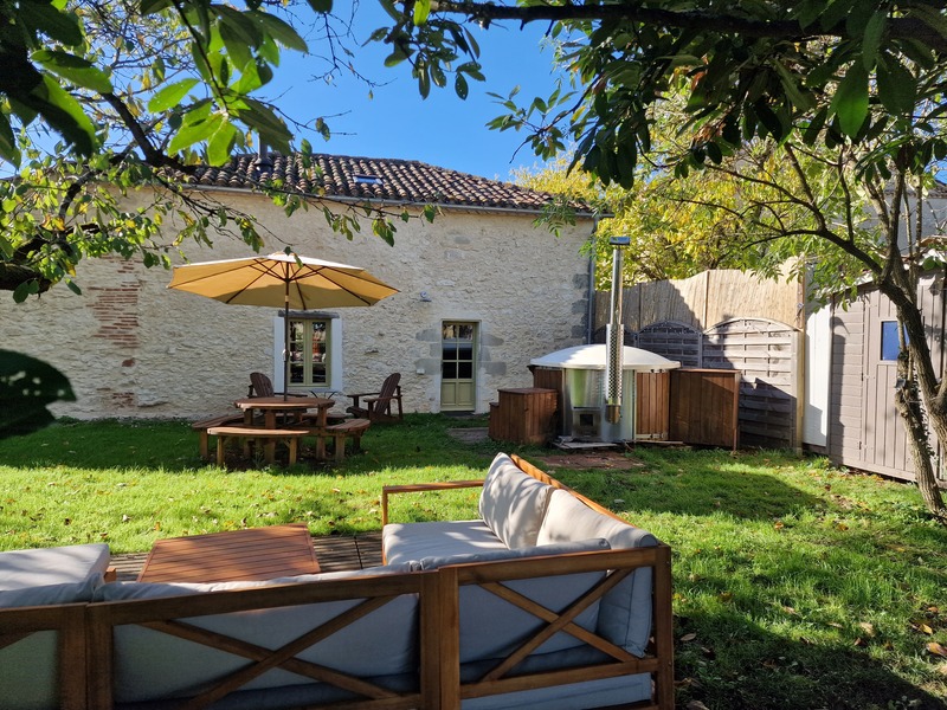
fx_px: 629
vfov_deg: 58.9
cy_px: 355
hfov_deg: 73.9
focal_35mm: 23
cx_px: 474
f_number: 1.8
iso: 50
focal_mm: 6.4
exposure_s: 1/407
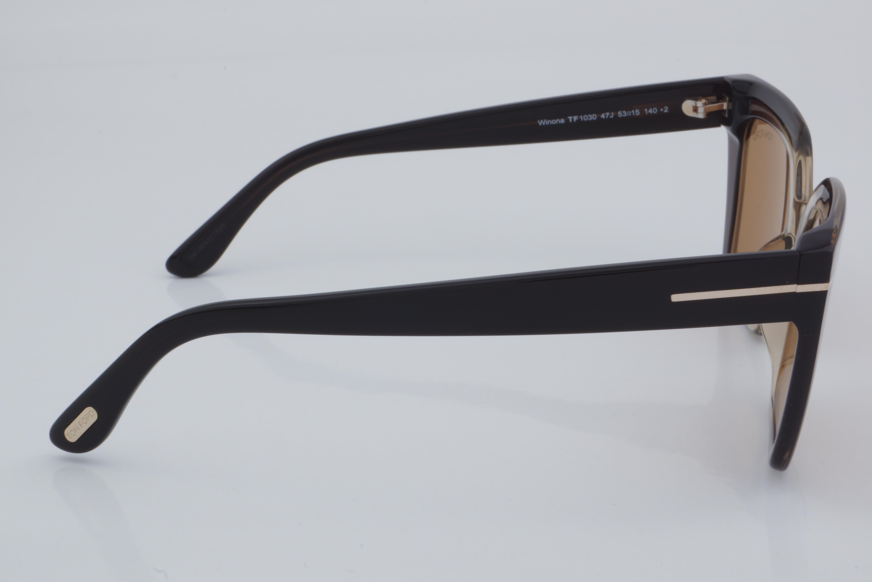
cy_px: 291
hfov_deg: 27.0
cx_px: 436
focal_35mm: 75
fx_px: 1817
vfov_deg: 18.2
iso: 100
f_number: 32
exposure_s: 1/4
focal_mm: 50
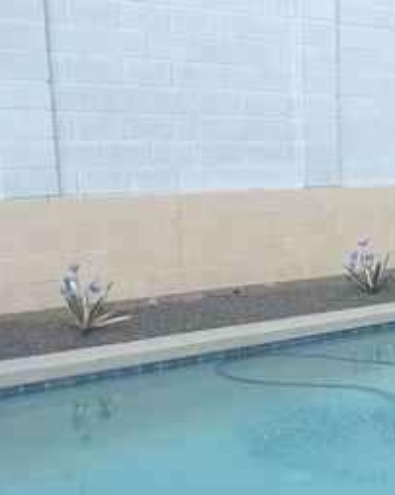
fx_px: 980
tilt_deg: -11.4
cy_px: 333
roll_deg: -1.1
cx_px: 509
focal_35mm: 67
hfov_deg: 20.8
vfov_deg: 28.1
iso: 32
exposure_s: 1/2817
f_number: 1.6
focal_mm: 4.2
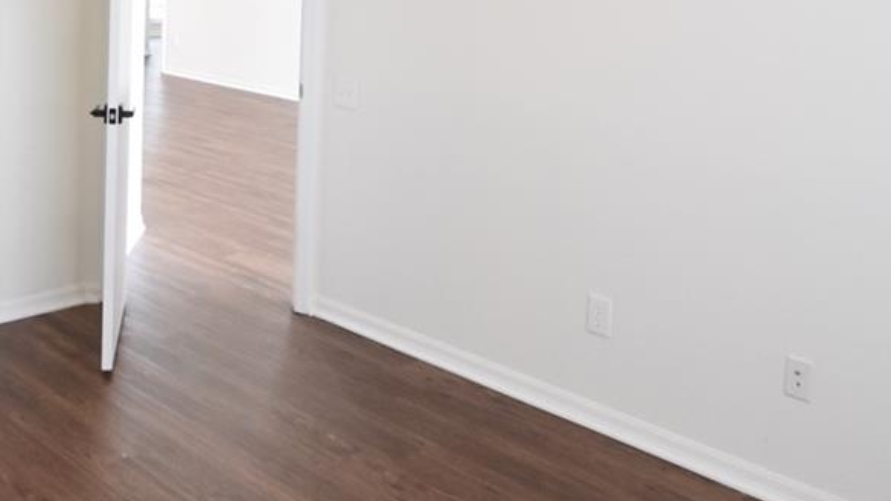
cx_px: 244
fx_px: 1016
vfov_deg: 26.0
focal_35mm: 43
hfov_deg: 46.0
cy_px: -21
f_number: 3.5
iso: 1250
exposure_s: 1/60
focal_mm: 10
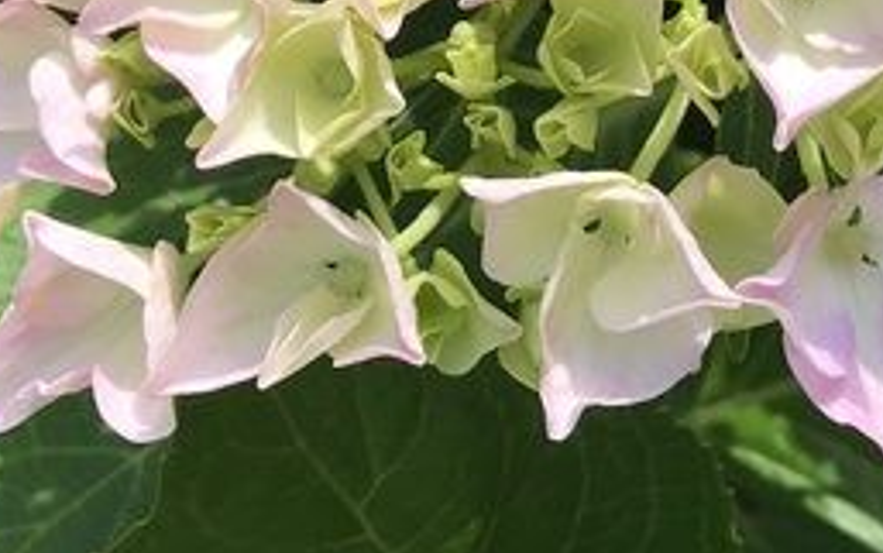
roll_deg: +10.6
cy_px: -180
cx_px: 634
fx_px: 2264
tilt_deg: -41.8
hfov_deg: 21.9
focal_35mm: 94
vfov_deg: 13.4
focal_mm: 3.99
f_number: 1.8
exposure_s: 1/1546
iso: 20
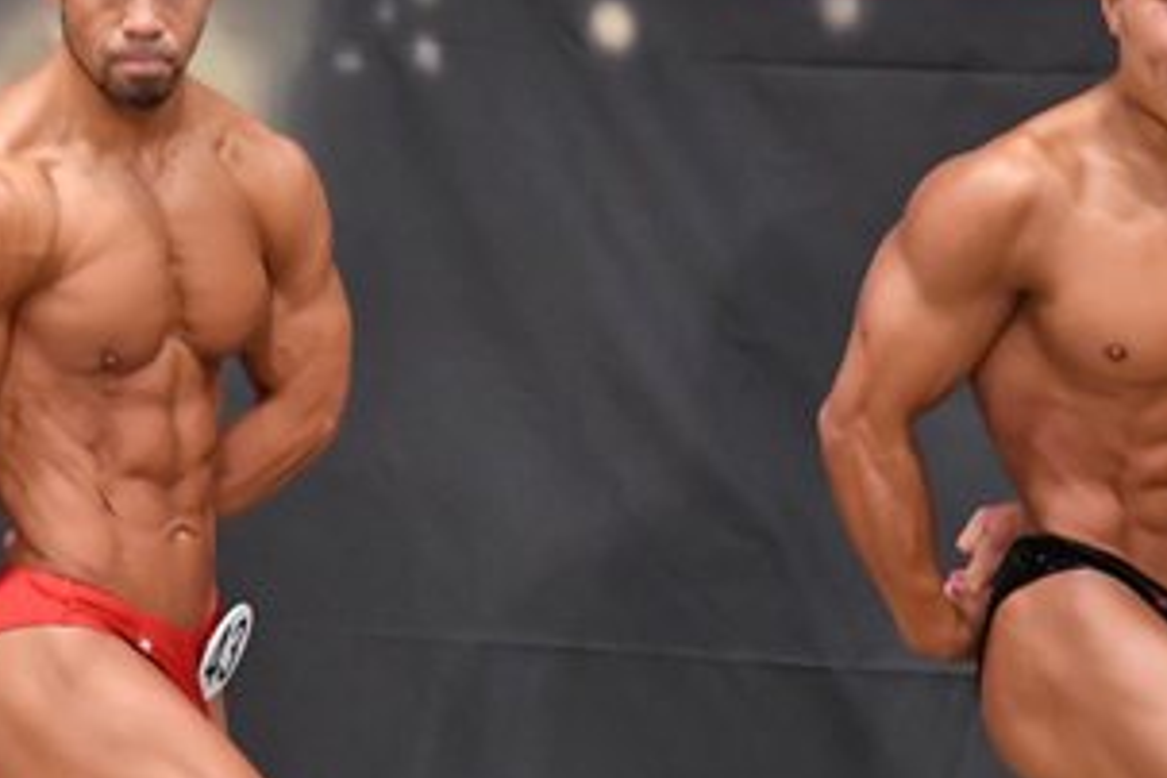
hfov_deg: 3.4
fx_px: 19870
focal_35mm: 613
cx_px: -17
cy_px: 647
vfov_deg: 2.2
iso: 6400
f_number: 5.6
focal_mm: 160
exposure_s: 1/400
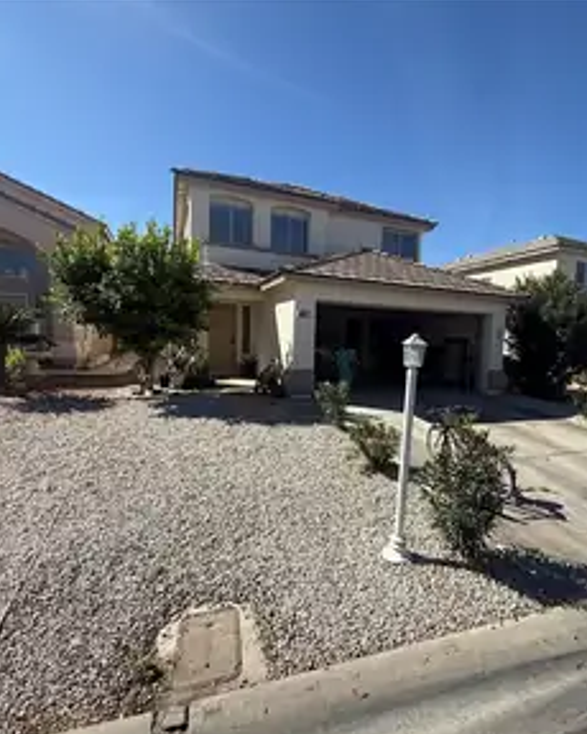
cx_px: 362
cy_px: 380
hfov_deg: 69.8
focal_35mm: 19
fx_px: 413
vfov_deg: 83.3
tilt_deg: -5.8
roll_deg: -3.4
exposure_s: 1/1848
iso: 50
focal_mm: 2.22
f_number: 2.2
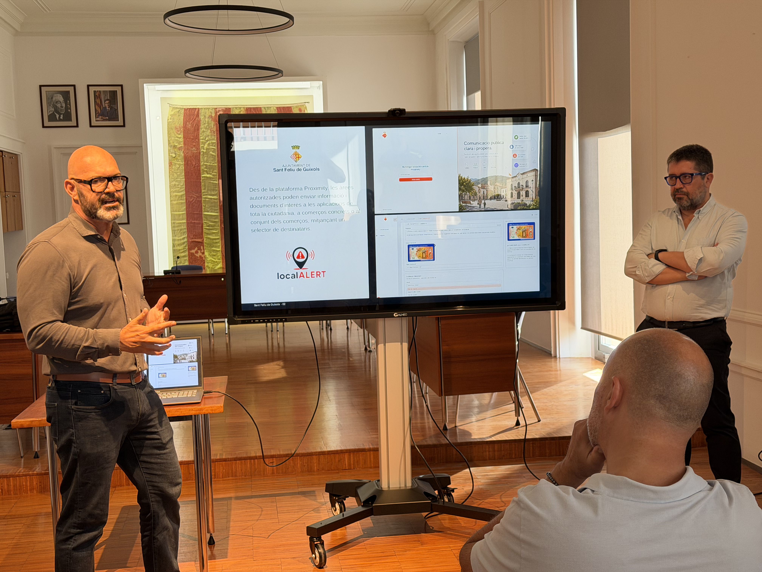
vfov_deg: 30.3
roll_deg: +1.8
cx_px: 381
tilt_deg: -5.1
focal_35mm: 48
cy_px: 286
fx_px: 1057
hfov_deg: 39.7
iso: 80
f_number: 1.78
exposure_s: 1/90
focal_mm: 6.76
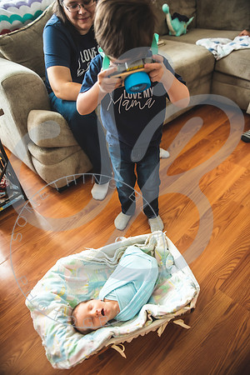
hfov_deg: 53.1
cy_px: 188
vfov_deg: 73.7
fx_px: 250
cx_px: 125
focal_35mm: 24
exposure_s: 1/125
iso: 1000
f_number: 2.8
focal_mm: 24
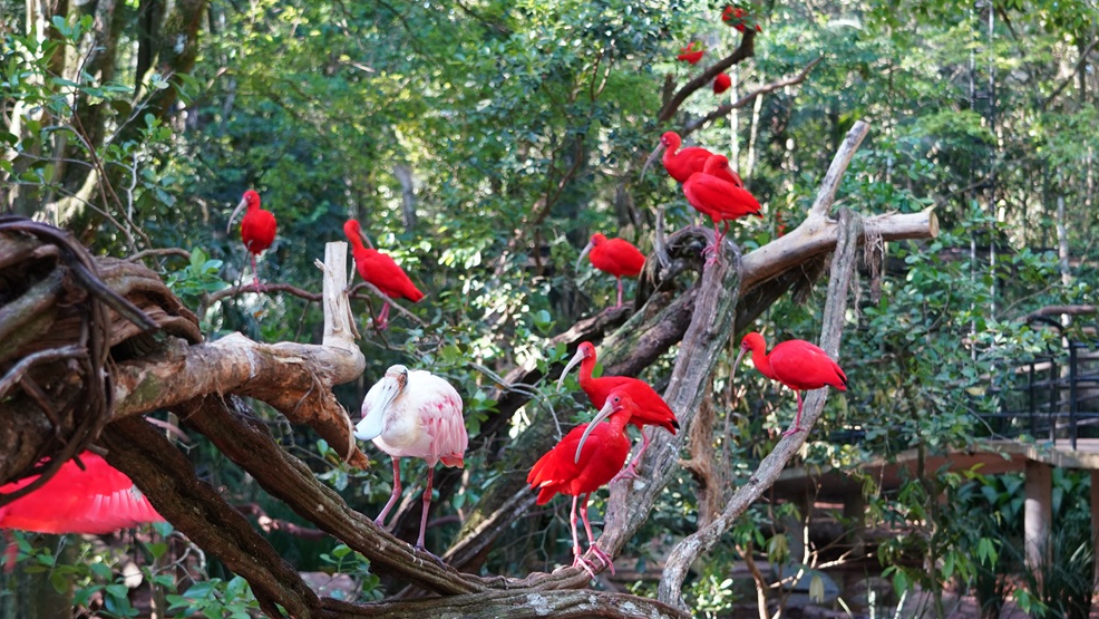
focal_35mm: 68
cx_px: 552
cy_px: 306
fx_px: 1982
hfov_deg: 31.0
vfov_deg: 17.7
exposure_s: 1/160
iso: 800
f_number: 4
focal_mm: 43
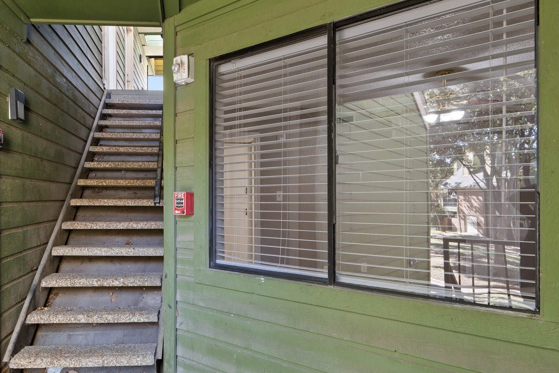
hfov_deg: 68.4
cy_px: 197
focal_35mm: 26
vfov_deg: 49.5
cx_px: 213
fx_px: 404
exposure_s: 3
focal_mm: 17
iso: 320
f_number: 9.5
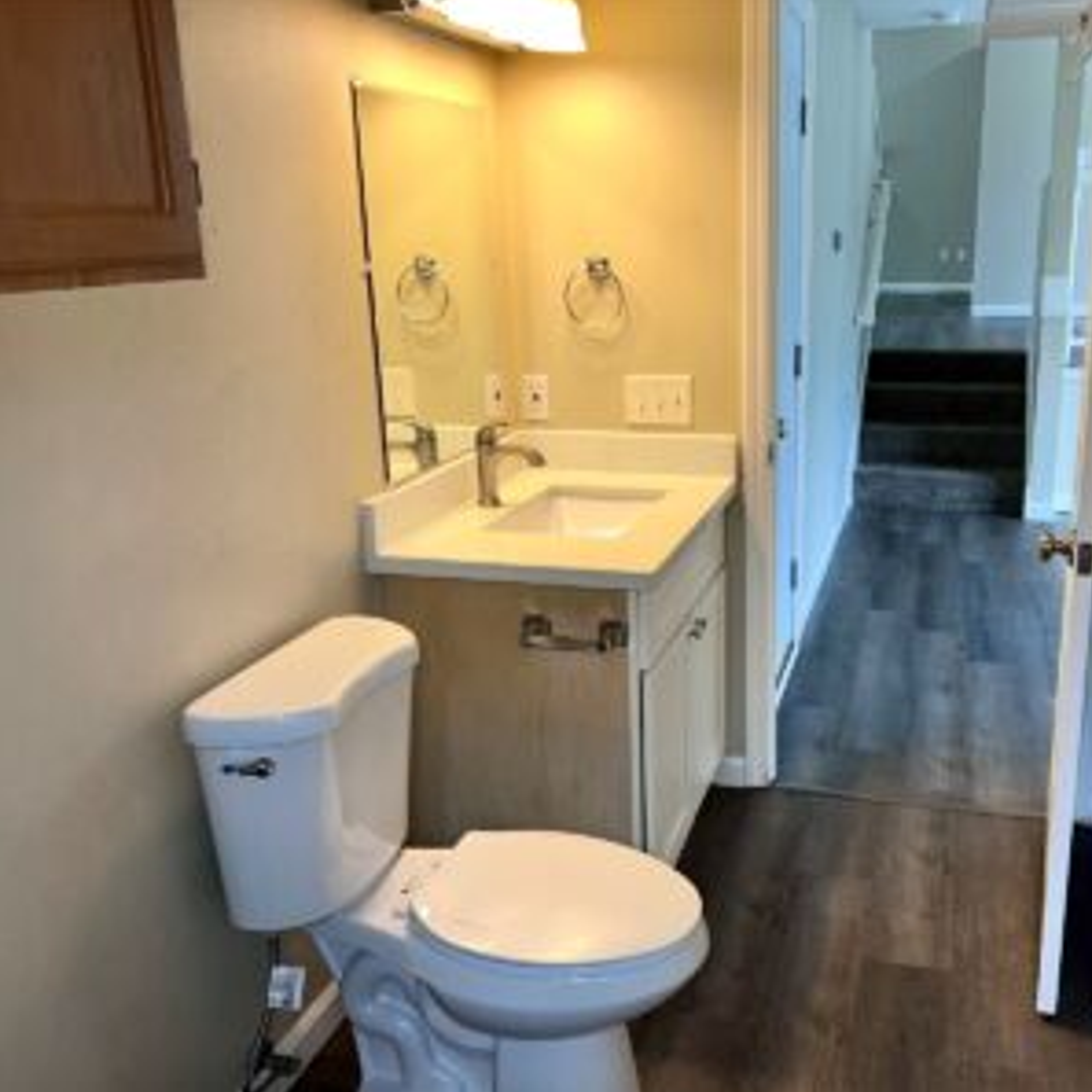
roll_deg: +1.7
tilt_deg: -15.6
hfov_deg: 52.1
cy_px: 544
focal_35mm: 31
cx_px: 665
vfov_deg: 52.5
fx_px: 1106
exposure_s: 1/120
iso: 40
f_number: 1.5
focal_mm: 5.7
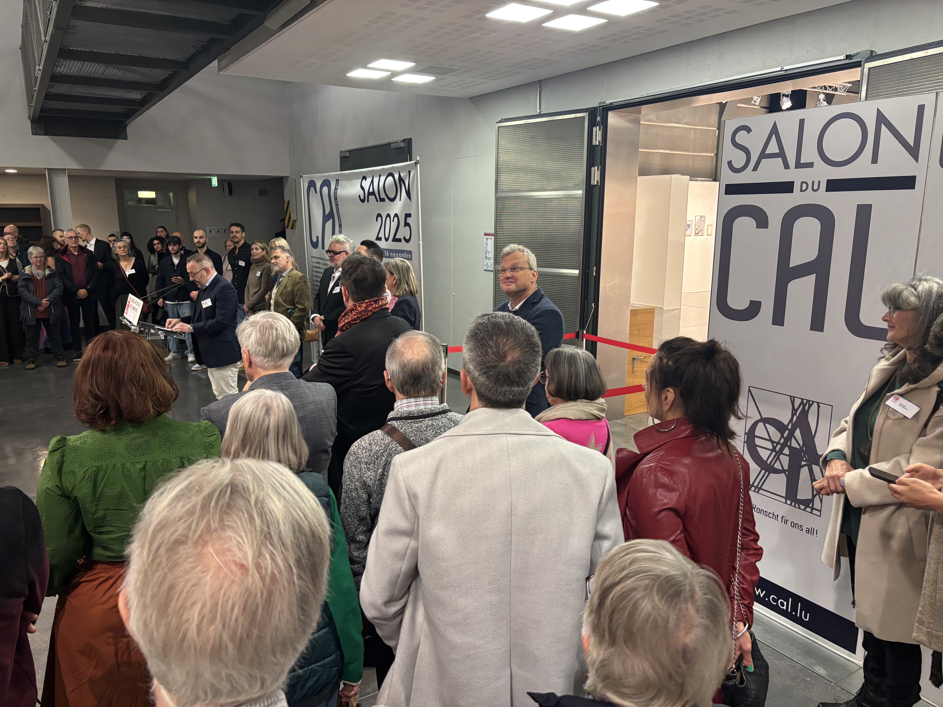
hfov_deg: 67.3
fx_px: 708
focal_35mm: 26
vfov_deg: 53.1
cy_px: 354
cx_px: 472
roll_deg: +0.1
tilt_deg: -10.7
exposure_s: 1/50
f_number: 1.6
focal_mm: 5.96
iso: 250
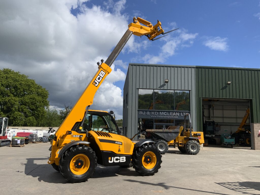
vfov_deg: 48.2
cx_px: 130
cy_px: 98
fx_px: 218
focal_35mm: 29
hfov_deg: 61.7
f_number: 1.8
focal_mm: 3
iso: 20
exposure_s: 1/2959
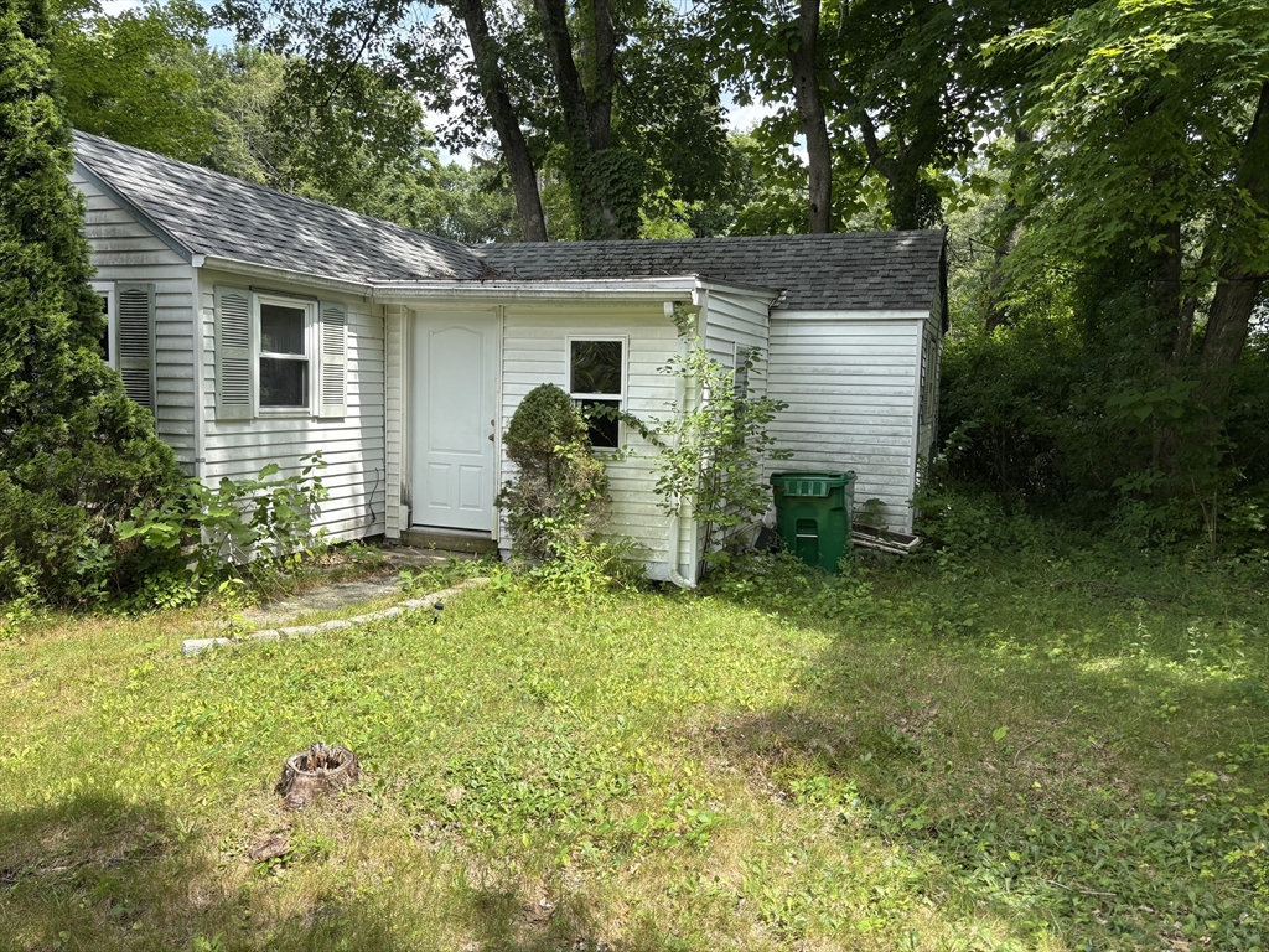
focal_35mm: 26
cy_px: 476
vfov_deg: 53.1
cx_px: 634
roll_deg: -1.5
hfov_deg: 67.3
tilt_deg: -4.9
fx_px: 953
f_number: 1.6
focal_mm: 5.96
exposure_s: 1/918
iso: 50
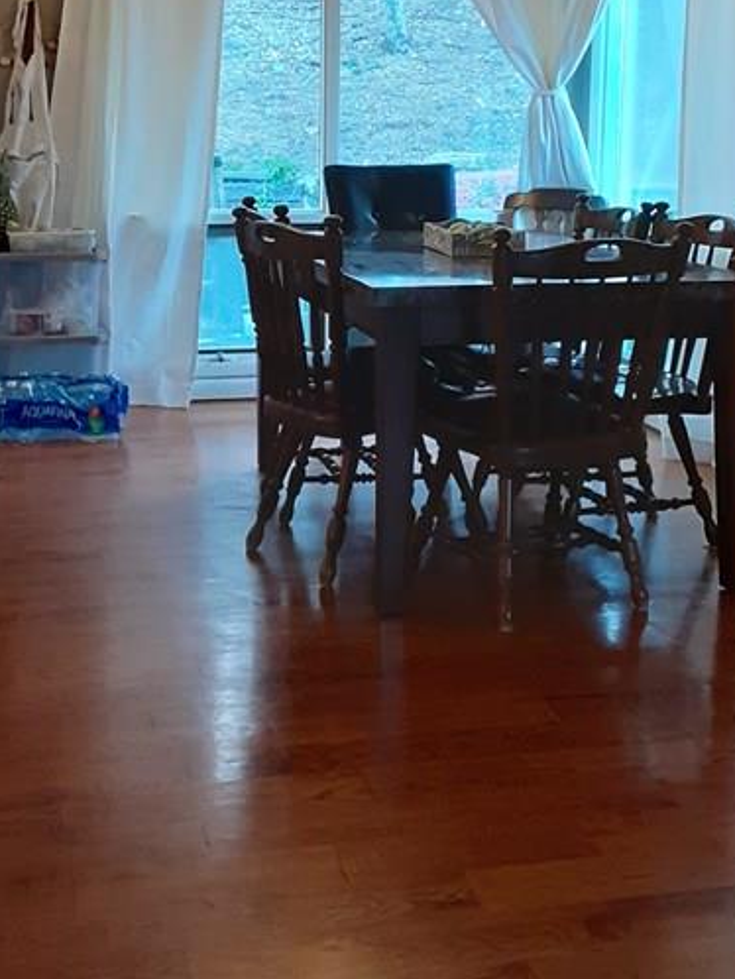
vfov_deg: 36.2
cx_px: 403
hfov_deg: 28.0
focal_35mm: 52
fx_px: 1471
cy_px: 291
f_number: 1.9
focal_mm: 2.91
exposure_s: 1/40
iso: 250
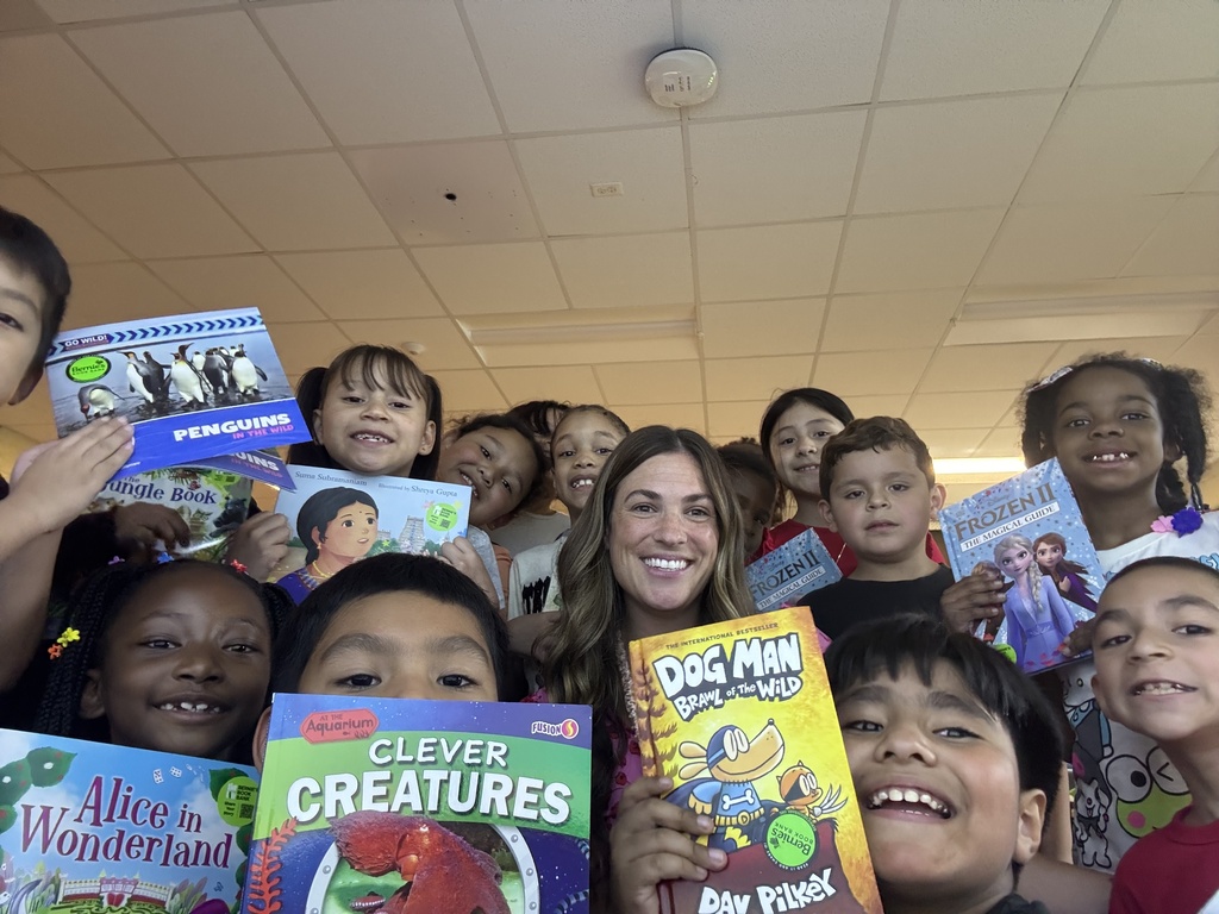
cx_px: 610
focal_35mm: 23
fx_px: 810
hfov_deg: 73.9
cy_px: 457
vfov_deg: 58.9
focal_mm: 2.69
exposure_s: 1/40
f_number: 1.9
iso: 200
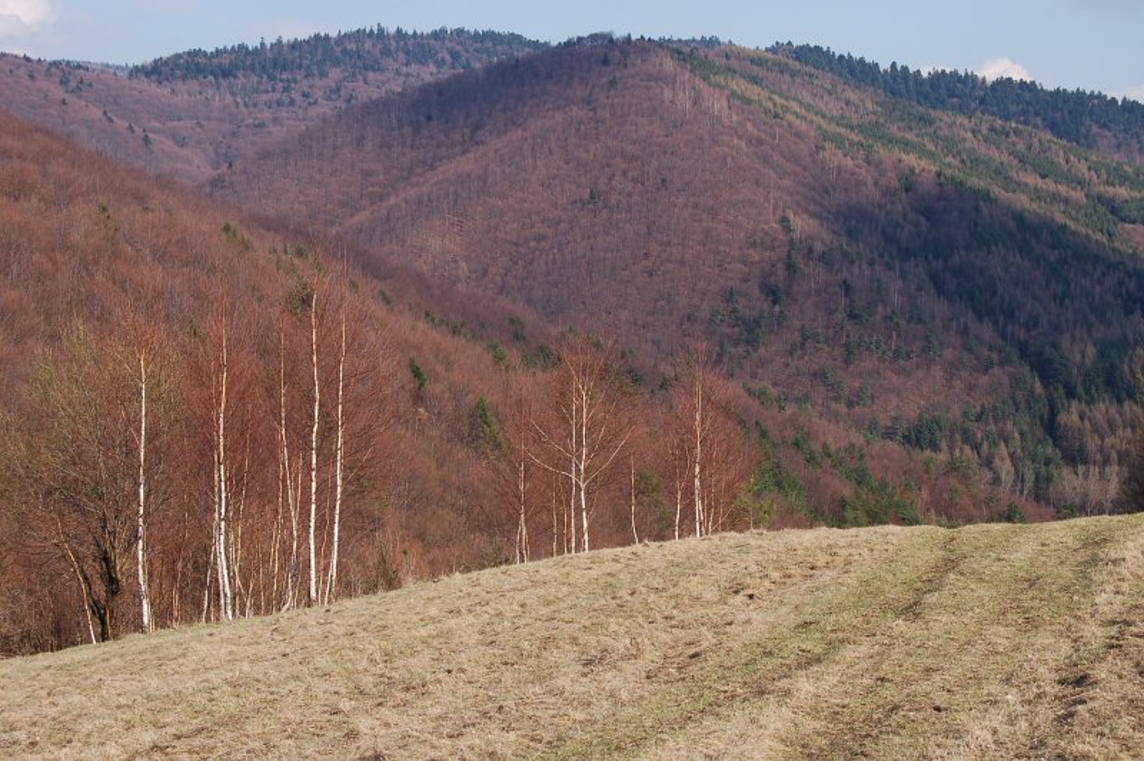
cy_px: 380
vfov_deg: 18.2
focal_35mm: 75
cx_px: 572
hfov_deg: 27.0
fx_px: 2381
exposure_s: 1/200
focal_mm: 50
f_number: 9
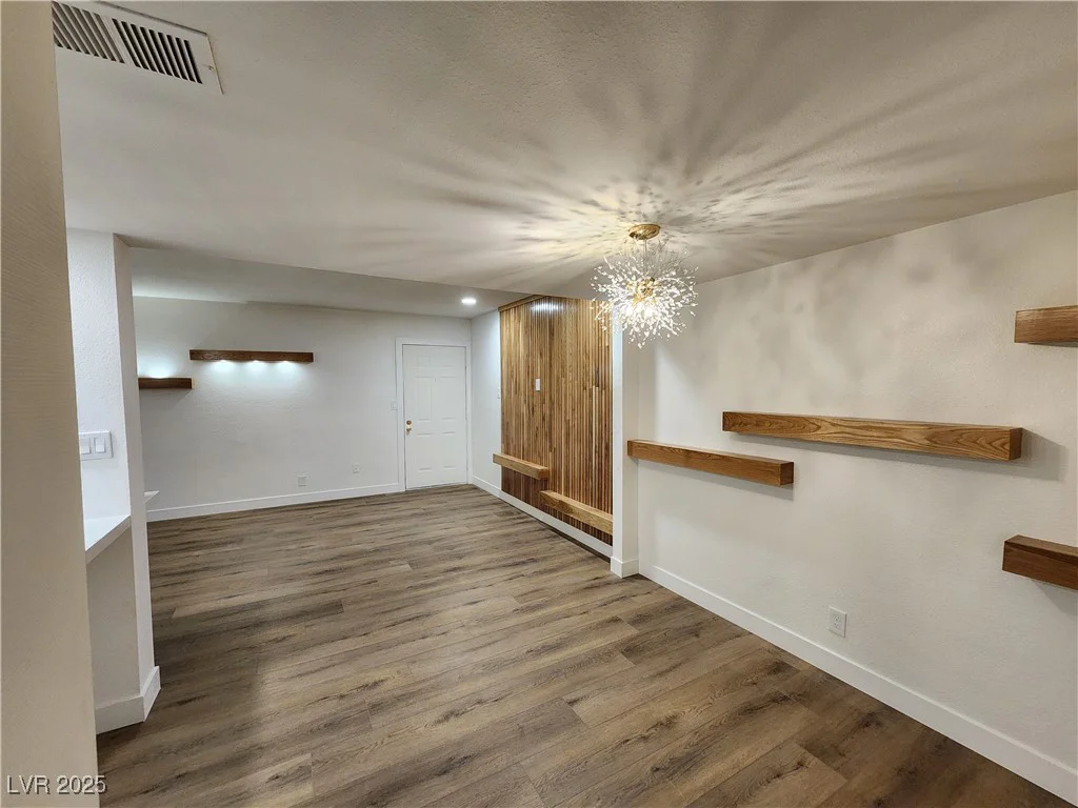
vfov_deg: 89.9
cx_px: 539
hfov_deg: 106.2
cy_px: 404
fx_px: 405
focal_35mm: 13
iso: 250
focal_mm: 2.2
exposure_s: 1/60
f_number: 2.2
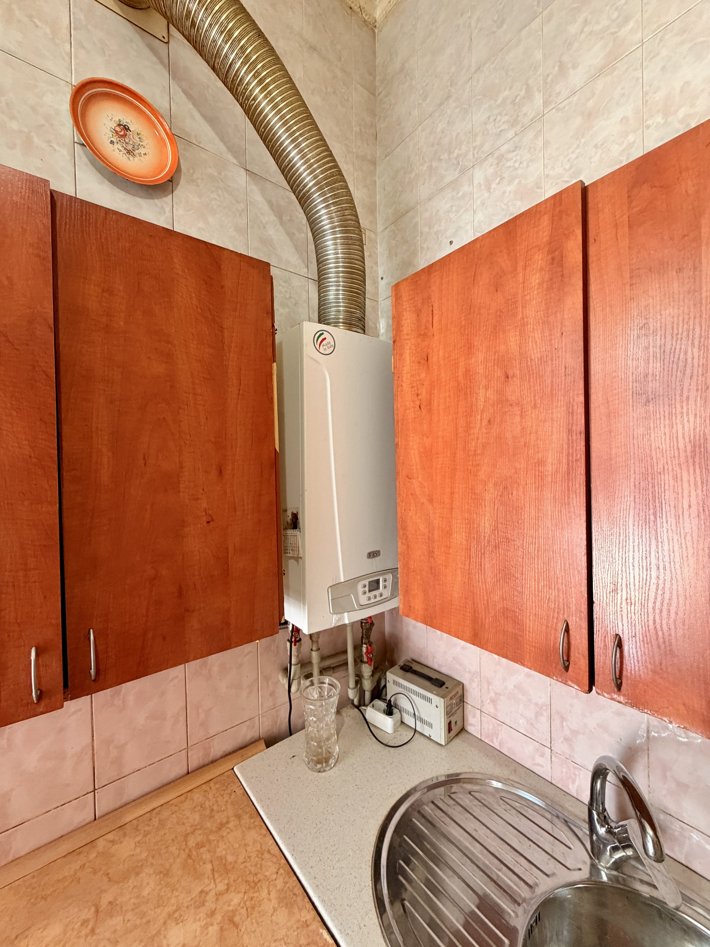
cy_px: 474
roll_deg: +1.5
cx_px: 355
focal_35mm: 14
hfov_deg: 85.7
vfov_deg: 102.1
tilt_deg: -0.8
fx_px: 383
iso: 400
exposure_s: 1/60
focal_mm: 2.22
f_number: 2.2
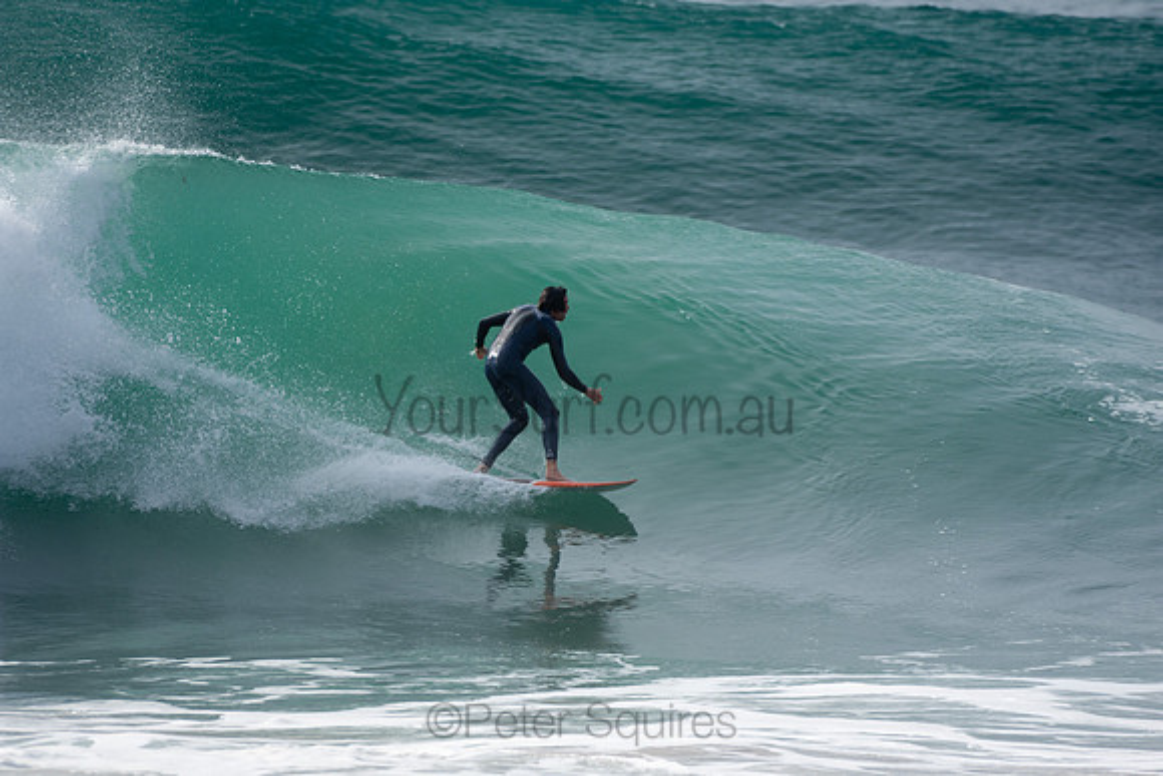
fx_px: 24234
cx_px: 582
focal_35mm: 750
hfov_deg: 2.7
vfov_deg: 1.8
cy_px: 388
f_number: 5.6
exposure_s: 1/640
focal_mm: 500
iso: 125
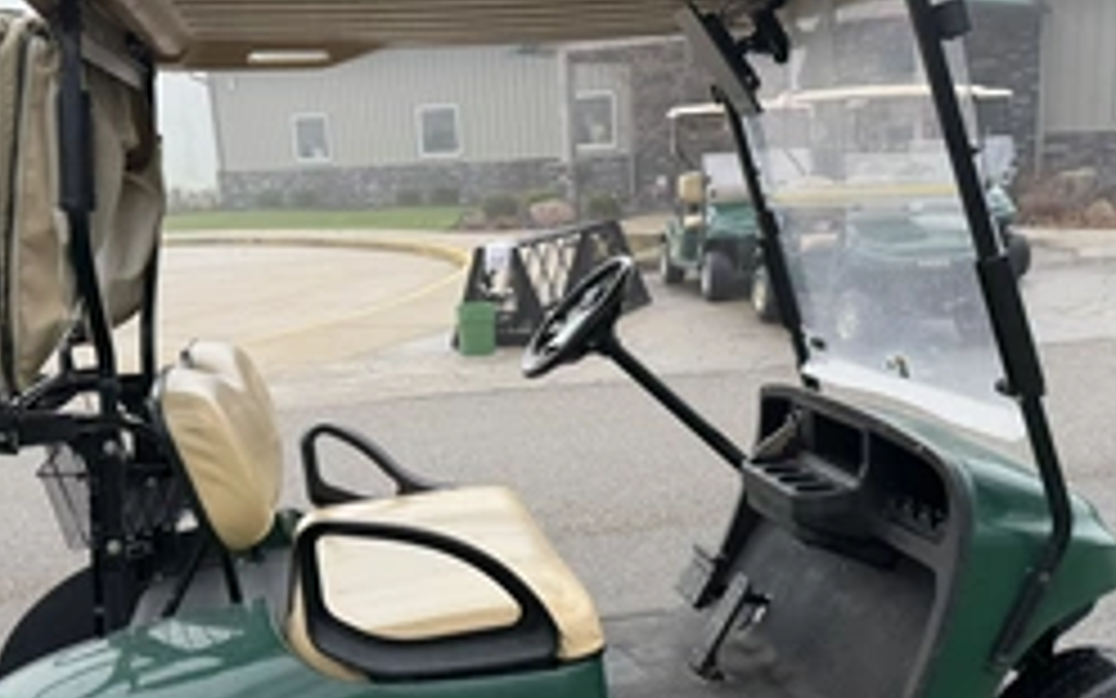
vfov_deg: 30.9
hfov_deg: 48.2
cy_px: 491
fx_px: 1247
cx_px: 558
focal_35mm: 41
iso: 100
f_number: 1.78
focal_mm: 6.76
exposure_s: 1/822
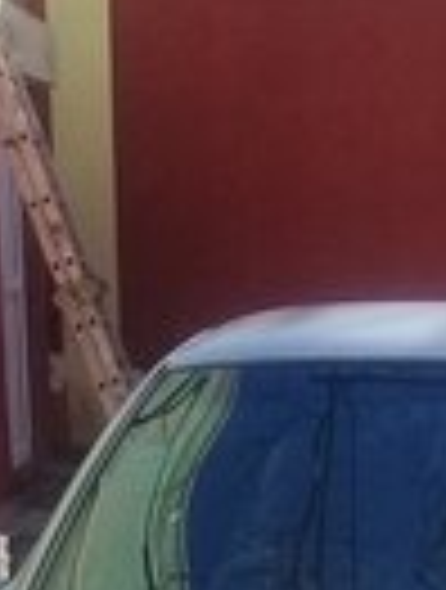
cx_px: 419
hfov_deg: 12.6
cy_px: 1031
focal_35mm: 117
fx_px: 2000
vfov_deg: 14.8
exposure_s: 1/492
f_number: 2.2
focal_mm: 3.3
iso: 50
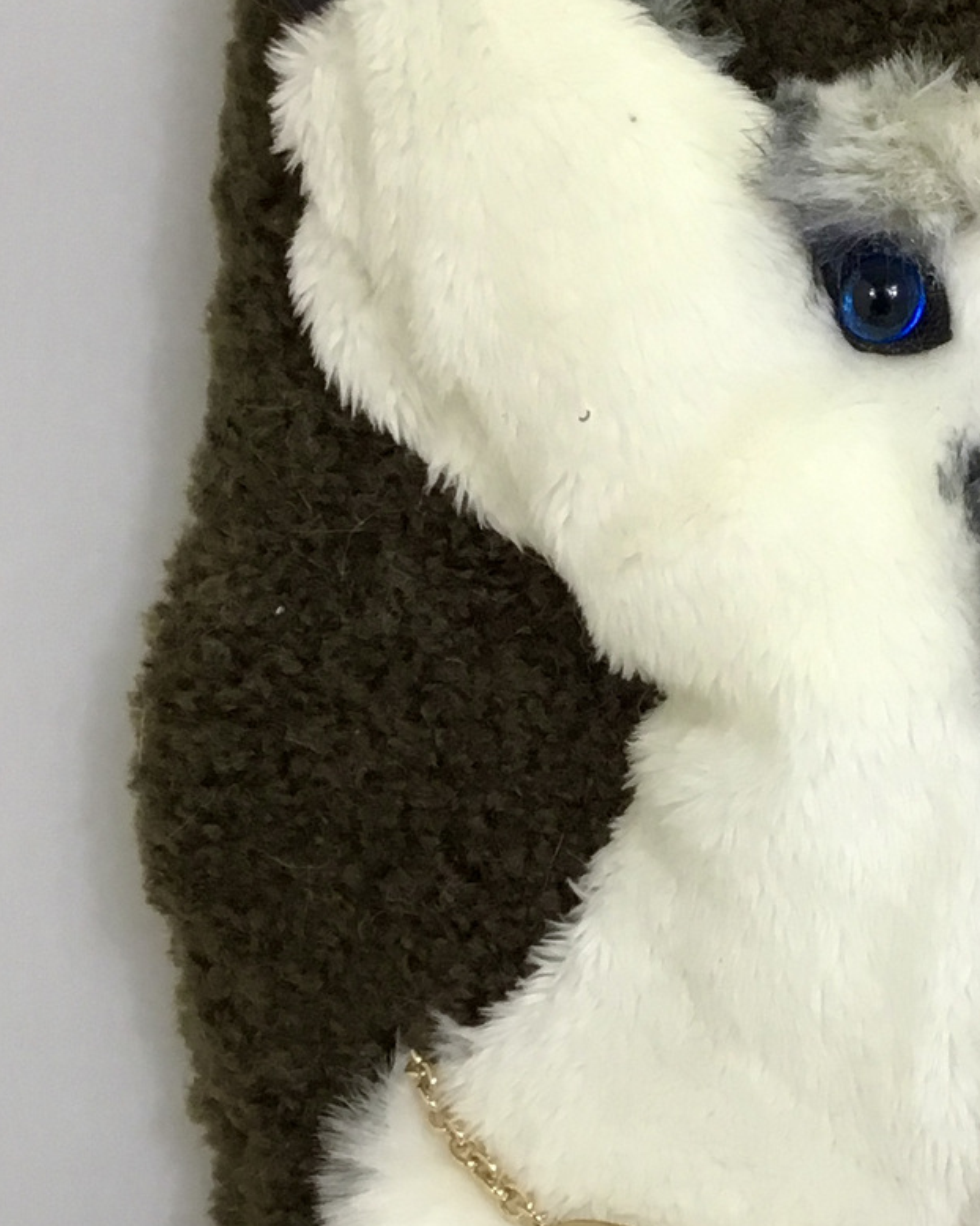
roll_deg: +1.4
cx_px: 1155
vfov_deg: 23.0
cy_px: 745
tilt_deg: -6.4
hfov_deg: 17.7
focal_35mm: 83
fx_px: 3010
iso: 32
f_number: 2.4
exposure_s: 1/33
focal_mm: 3.3
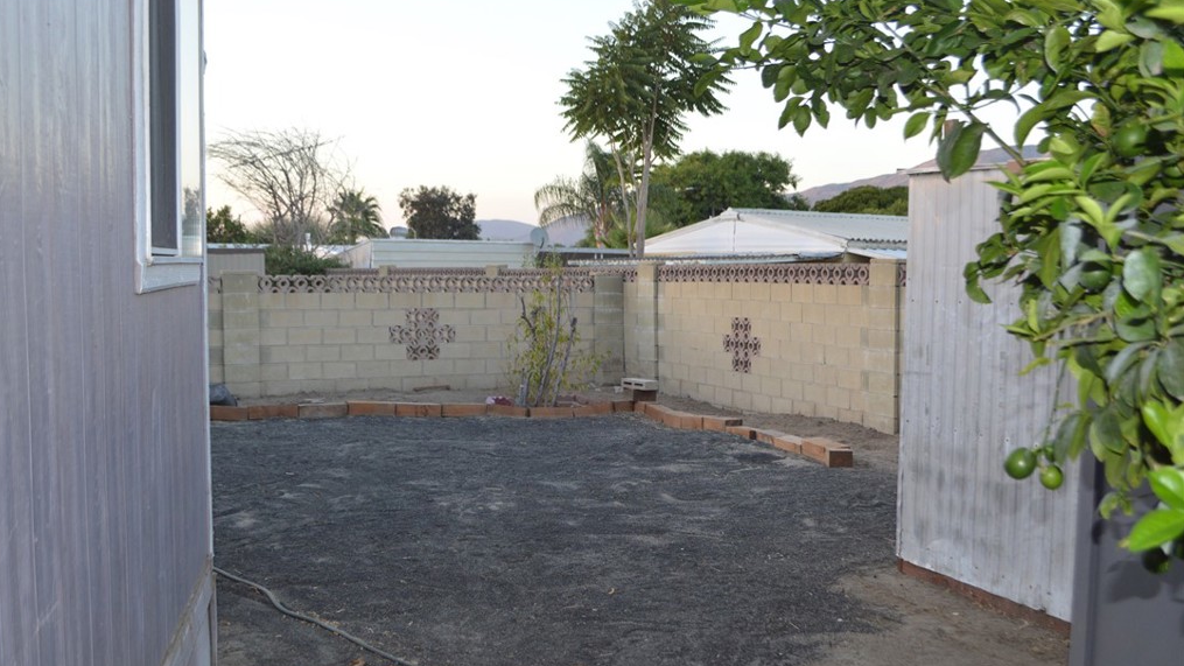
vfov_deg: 31.1
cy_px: 384
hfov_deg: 52.8
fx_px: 1193
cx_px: 589
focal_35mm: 38
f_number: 4
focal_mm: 24
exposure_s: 1/125
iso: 400
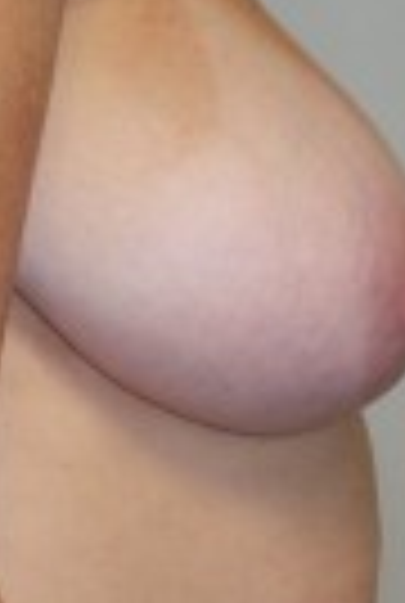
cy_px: 464
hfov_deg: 10.5
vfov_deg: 15.6
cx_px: 4
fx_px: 2182
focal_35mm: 130
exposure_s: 1/40
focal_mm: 7.5
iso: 100
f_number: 3.2
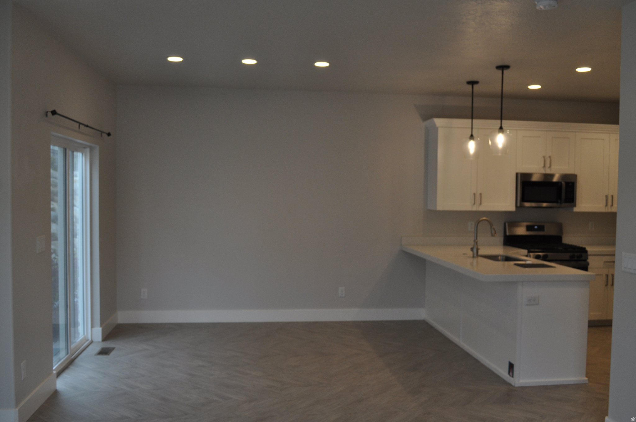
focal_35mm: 33
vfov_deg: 39.9
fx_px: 582
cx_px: 318
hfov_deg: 57.3
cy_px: 211
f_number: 5.6
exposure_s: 1/125
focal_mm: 22
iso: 400
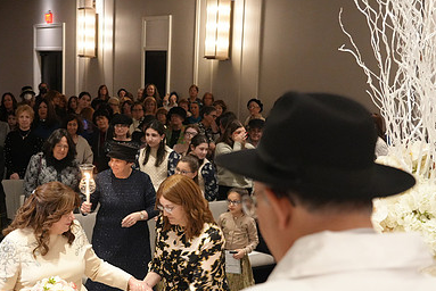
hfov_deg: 35.5
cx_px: 170
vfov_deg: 24.1
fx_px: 679
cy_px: 194
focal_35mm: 56
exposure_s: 1/80
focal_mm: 37
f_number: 4
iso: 8000
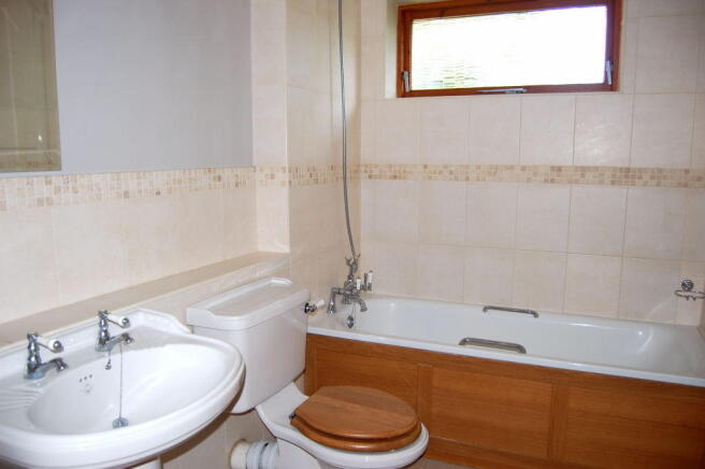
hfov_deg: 67.4
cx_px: 352
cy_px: 234
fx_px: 528
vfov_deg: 47.8
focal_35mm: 27
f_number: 3.5
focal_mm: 18
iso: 200
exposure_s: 1/60
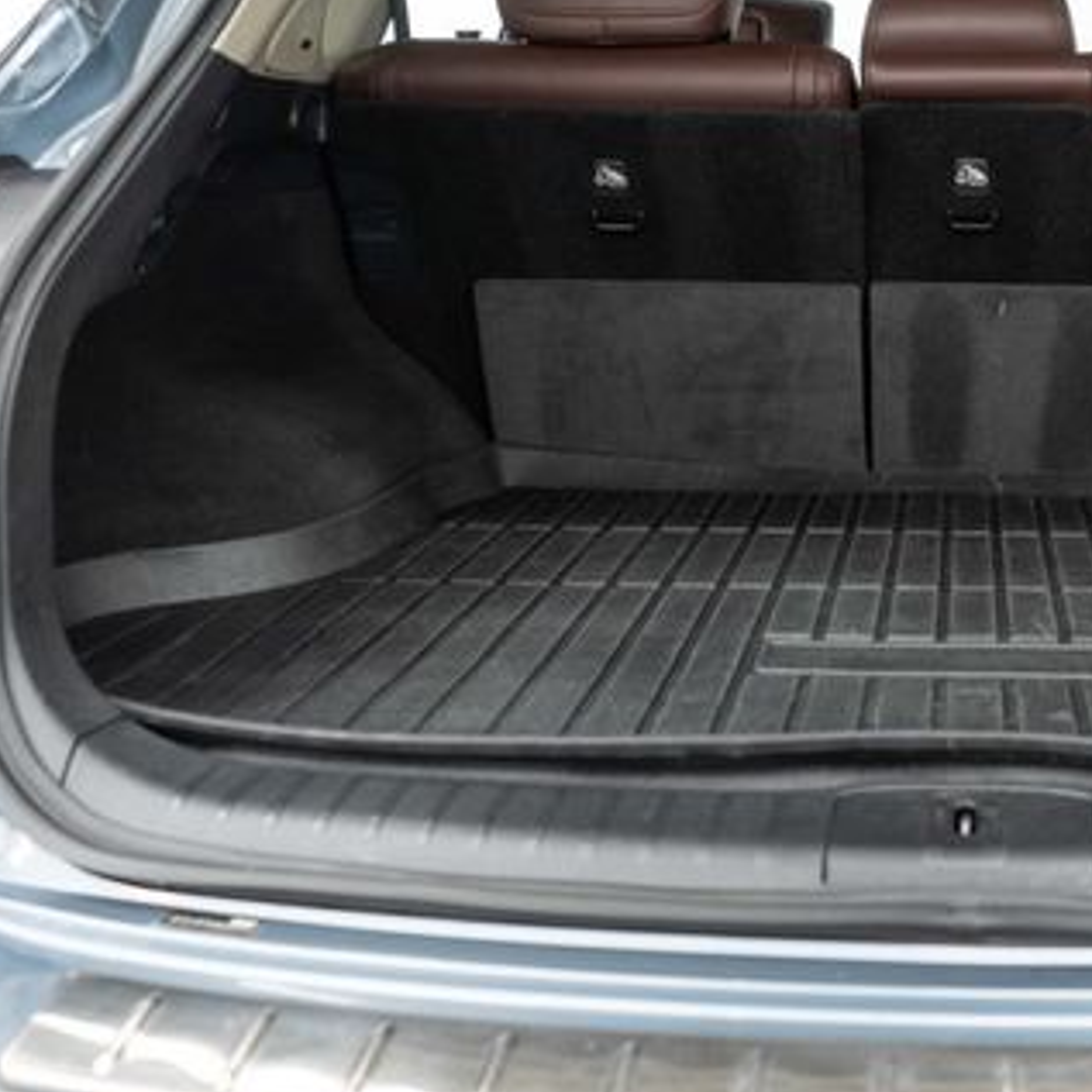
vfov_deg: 35.1
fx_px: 1713
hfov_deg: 33.6
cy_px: 394
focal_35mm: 48
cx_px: 975
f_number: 3.2
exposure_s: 1/50
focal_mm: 28
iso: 1000
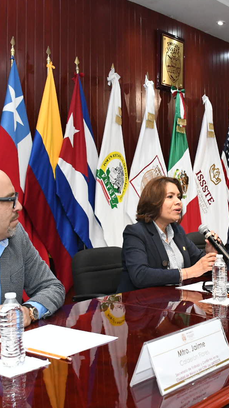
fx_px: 518
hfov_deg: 24.6
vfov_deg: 42.9
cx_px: 179
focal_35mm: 48
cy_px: 203
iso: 4000
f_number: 6.3
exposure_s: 1/125
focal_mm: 20
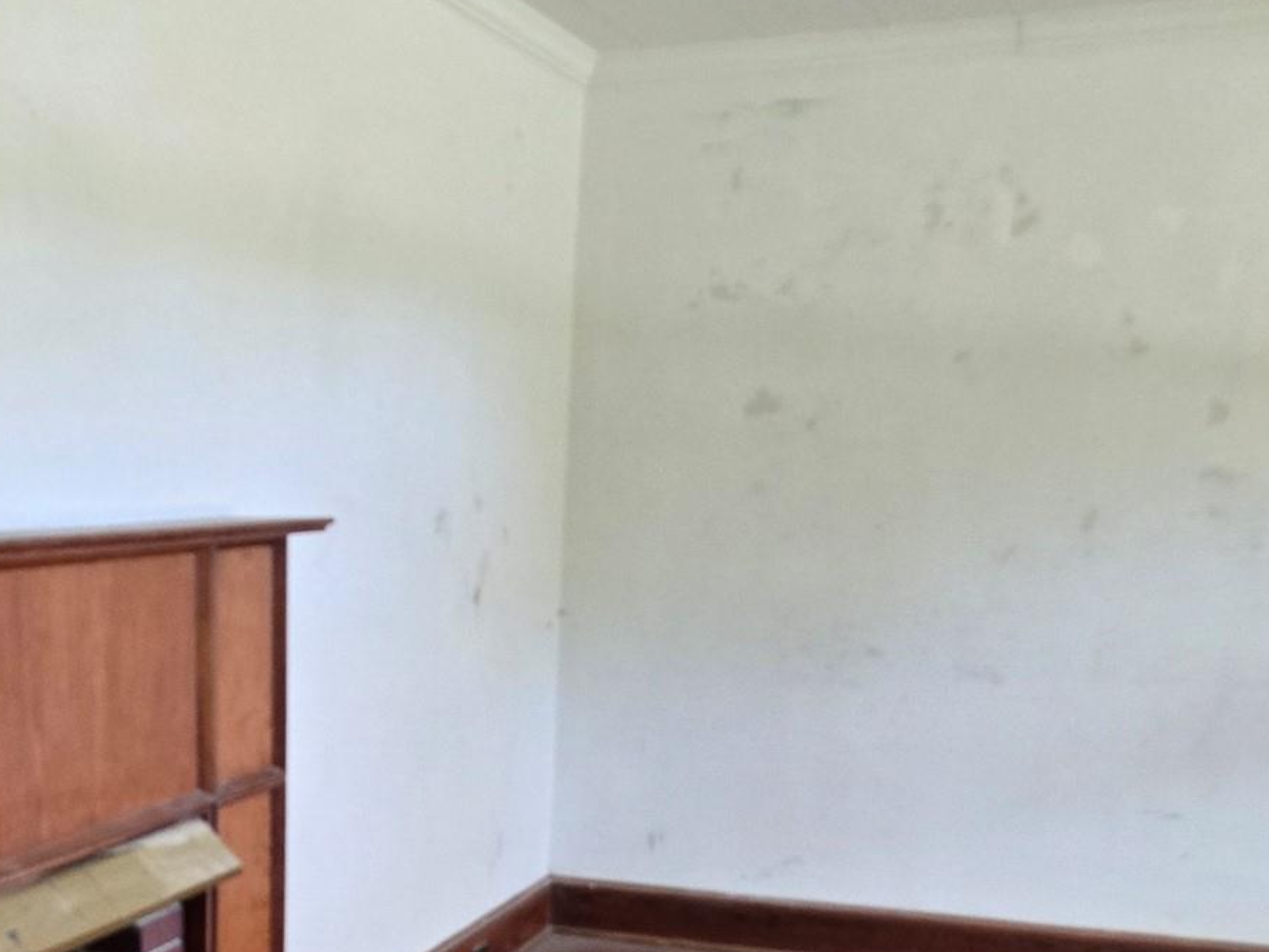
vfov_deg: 26.1
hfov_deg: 35.6
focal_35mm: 53
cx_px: 370
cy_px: 946
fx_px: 1943
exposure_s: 1/120
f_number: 1.8
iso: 400
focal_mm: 5.4
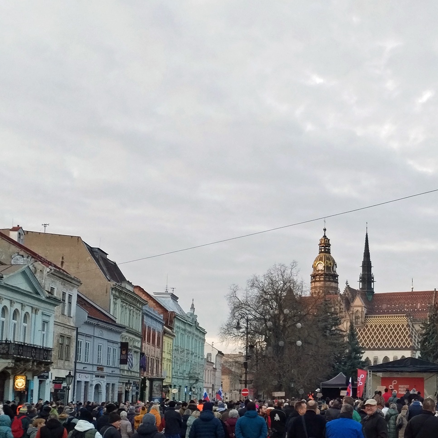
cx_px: 399
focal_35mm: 55
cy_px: 297
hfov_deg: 29.7
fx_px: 787
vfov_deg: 30.8
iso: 160
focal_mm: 4.75
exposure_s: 1/100
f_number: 1.8
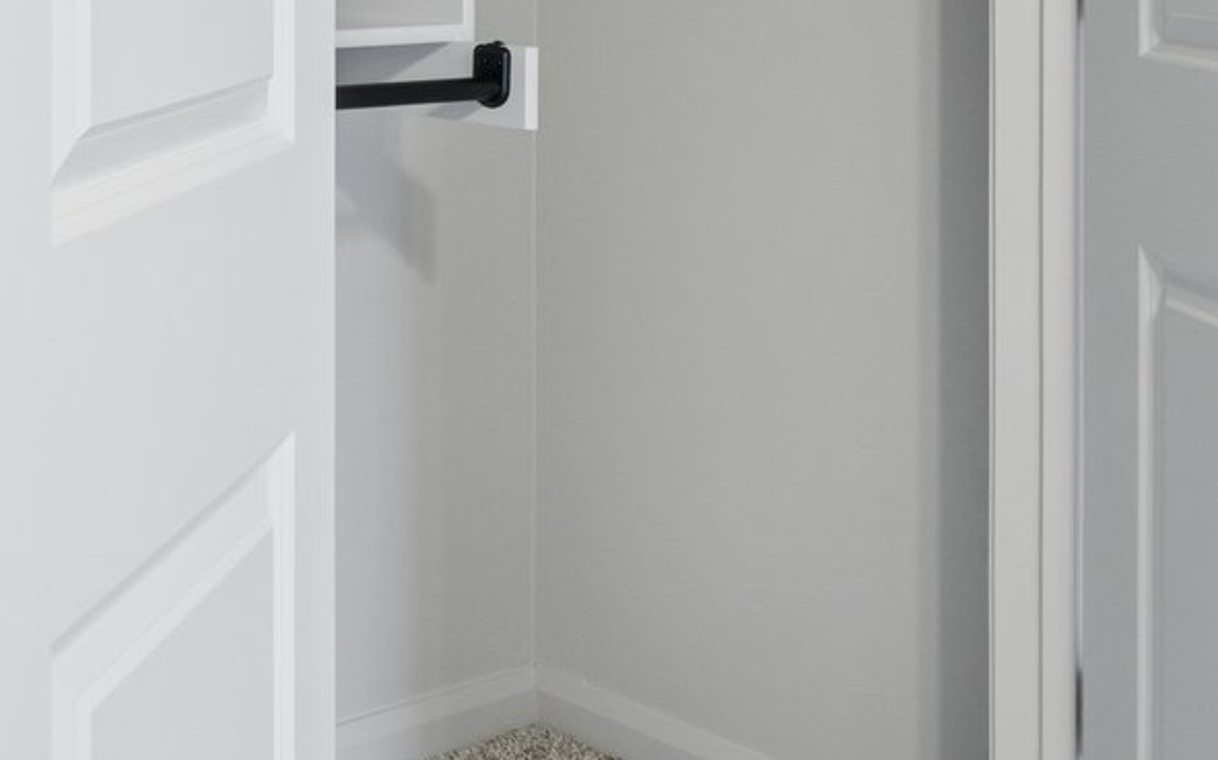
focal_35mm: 56
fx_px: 1847
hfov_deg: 28.7
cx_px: -422
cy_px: -151
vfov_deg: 21.6
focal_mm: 10.5
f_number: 10
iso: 200
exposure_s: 1/10
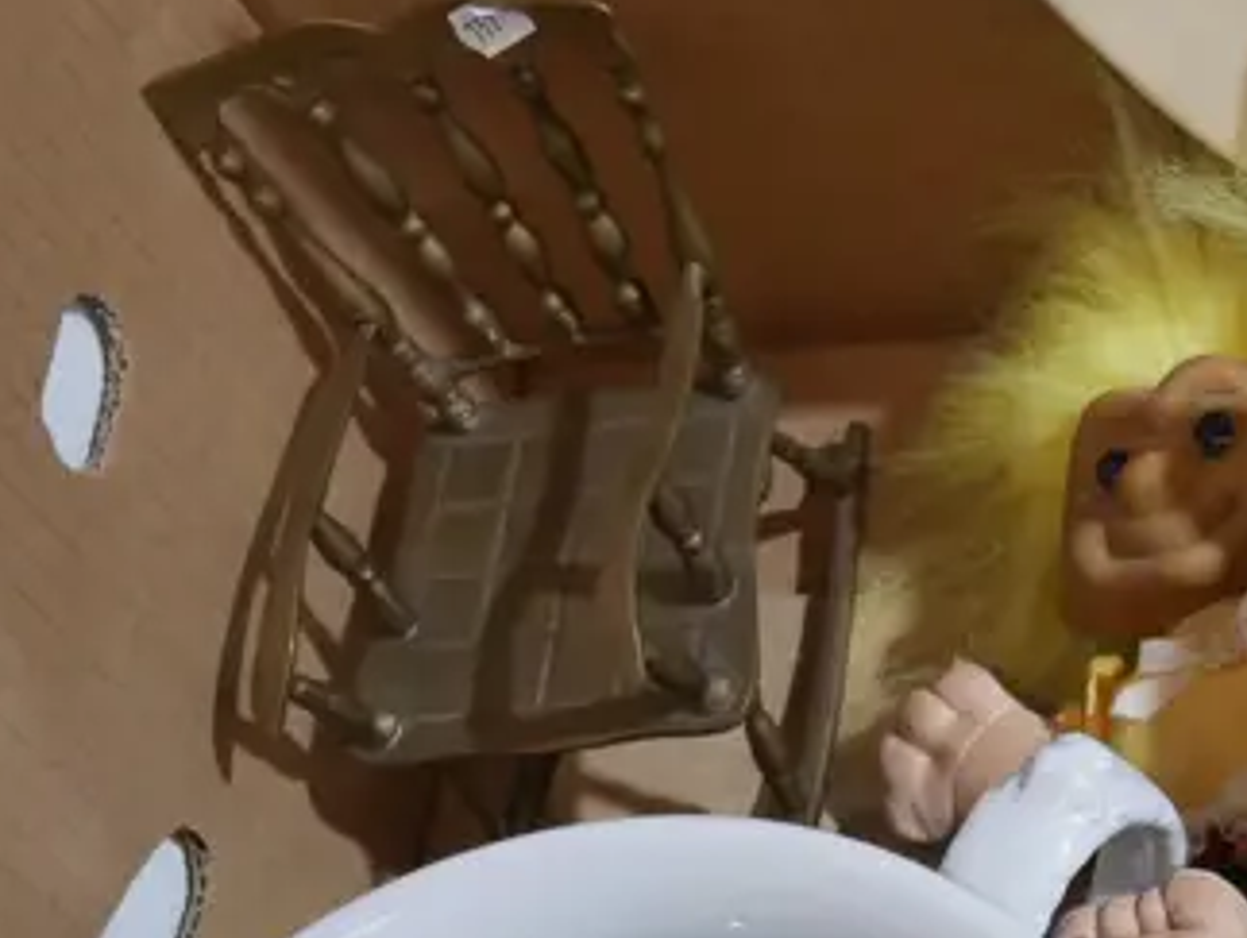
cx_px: 1390
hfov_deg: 19.7
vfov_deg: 15.3
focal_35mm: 95
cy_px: 928
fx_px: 3426
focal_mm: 15
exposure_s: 1/60
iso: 1000
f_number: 3.6
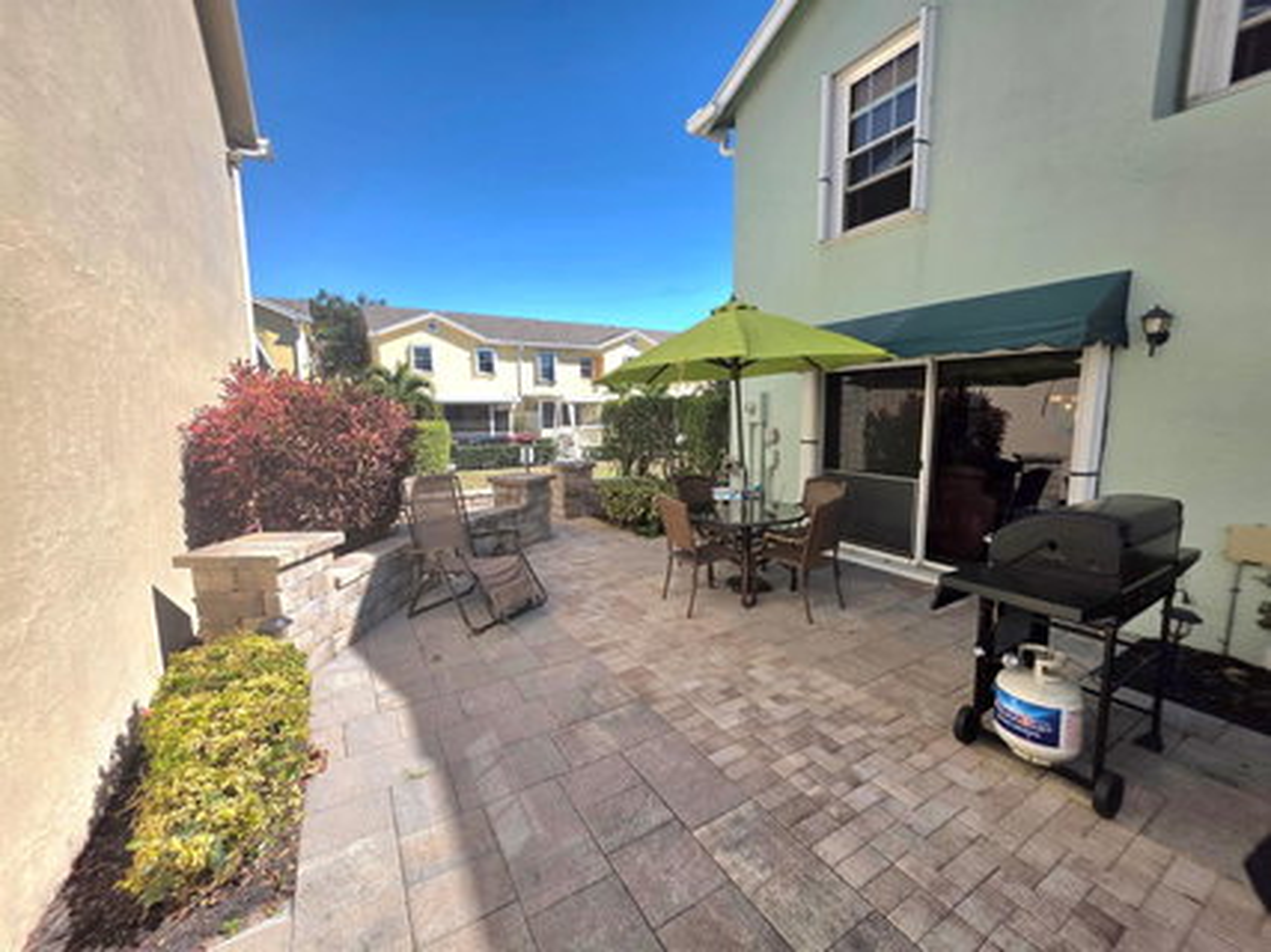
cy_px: 476
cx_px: 636
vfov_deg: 89.9
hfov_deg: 106.2
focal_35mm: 13
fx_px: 477
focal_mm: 2.2
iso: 40
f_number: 1.9
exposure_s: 1/2500
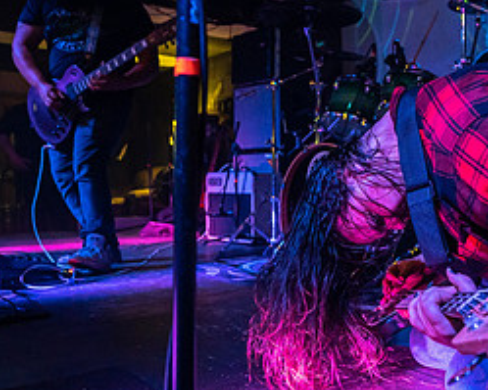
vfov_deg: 41.1
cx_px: 392
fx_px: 520
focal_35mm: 36
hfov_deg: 47.5
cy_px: 209
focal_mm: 14
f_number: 2.8
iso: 1600
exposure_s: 1/250
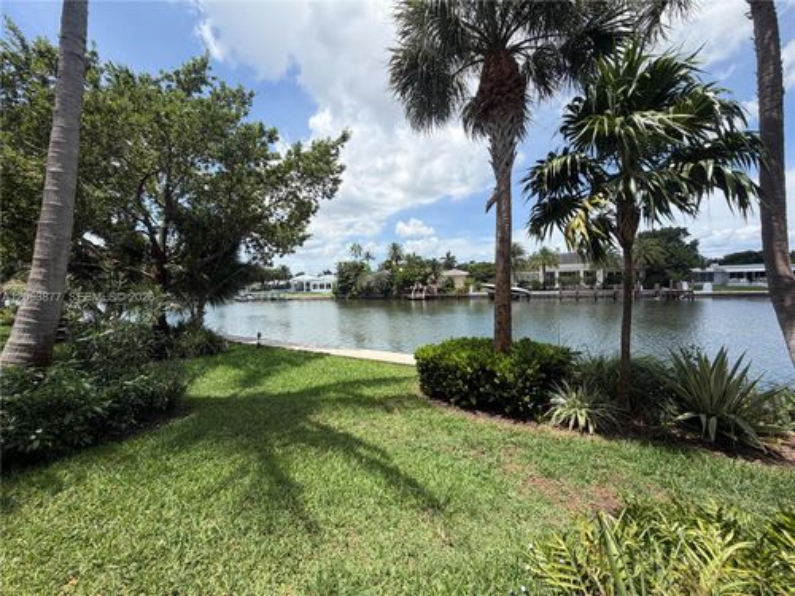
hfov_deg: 102.1
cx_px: 398
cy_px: 298
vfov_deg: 85.7
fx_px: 322
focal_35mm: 14
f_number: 2.2
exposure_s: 1/770
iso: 25
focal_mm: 2.22
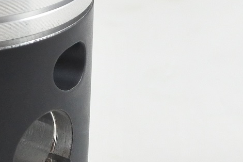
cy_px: 114
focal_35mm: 121
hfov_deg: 16.1
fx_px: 817
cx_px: -70
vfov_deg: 11.3
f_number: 4
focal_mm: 13.7
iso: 500
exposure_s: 1/125
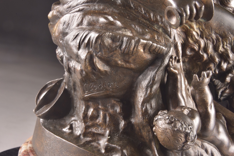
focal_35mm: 82
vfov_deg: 16.7
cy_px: 78
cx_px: 117
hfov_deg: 24.8
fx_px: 533
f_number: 20
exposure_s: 1/125
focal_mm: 82
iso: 400
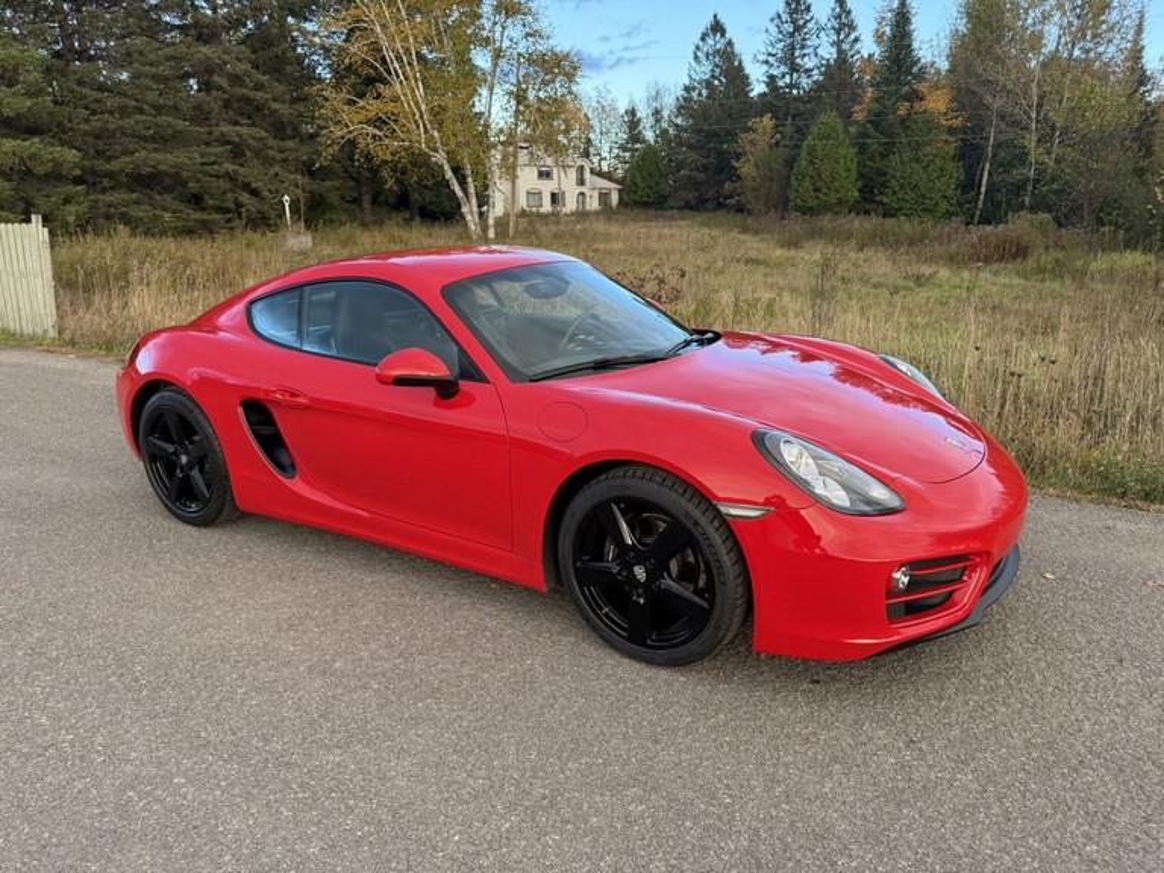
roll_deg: +1.1
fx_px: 807
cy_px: 436
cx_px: 582
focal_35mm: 24
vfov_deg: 56.8
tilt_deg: -14.5
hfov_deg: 71.6
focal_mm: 6.76
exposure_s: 1/206
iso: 160
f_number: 1.78
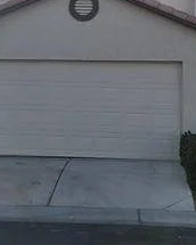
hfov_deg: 22.4
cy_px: 16
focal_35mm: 68
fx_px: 493
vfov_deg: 26.8
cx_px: 120
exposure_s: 1/1167
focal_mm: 7
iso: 20
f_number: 1.8
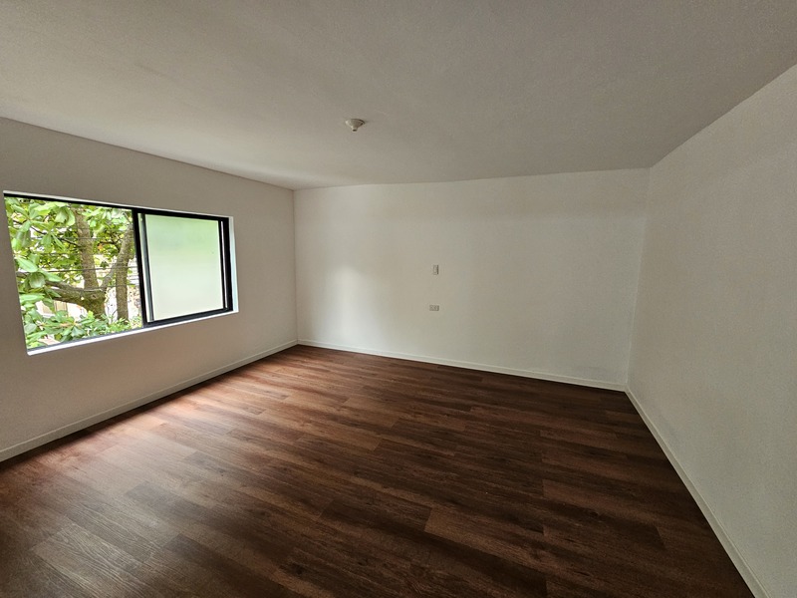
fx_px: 299
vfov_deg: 89.9
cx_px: 398
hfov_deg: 106.2
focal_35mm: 13
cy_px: 299
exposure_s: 1/77.4
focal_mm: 2.2
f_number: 2.2
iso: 250
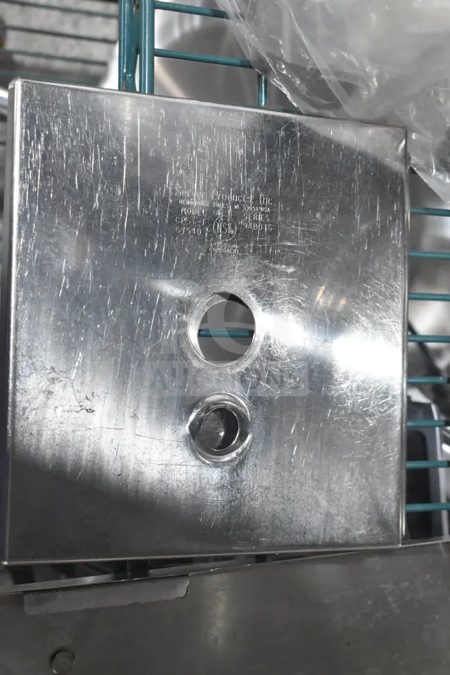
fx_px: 1125
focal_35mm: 60
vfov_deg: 33.4
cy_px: 338
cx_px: 225
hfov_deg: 22.6
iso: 6400
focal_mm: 40
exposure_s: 1/250
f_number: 8
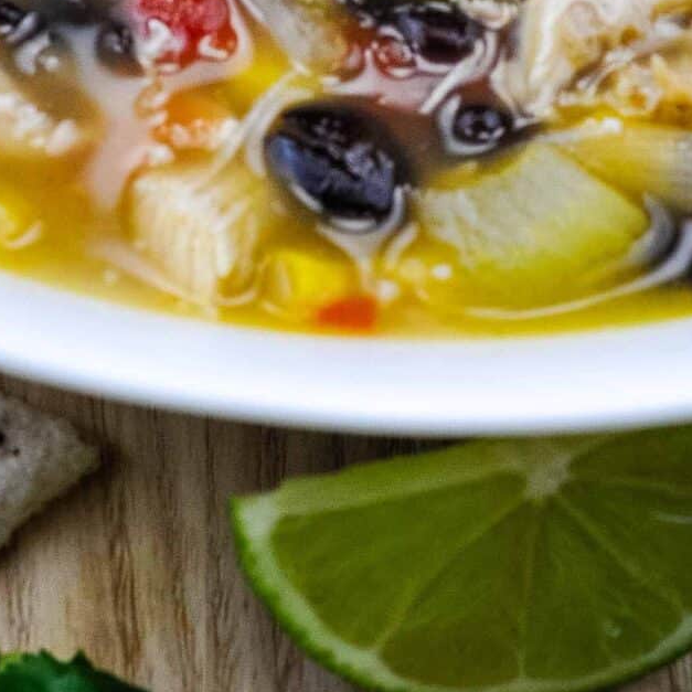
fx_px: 5880
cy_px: -455
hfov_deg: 6.7
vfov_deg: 6.6
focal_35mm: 260
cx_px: 290
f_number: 5
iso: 400
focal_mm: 50
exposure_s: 1/100
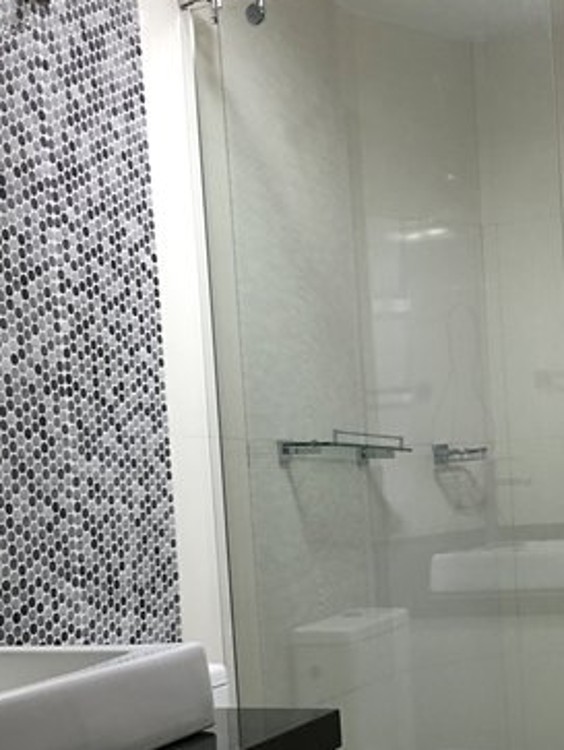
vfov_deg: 34.2
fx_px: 1193
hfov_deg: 26.4
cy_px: 555
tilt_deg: -1.2
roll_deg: +3.0
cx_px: 404
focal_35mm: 55
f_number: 2.2
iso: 80
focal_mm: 4.15
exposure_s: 1/10
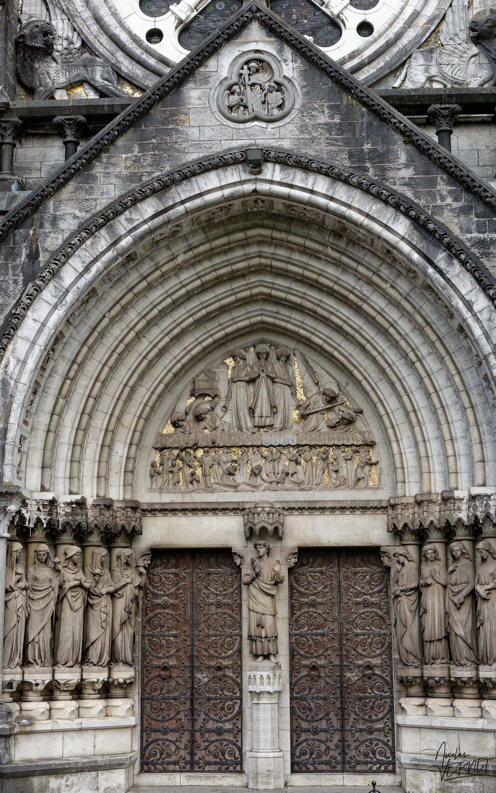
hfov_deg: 23.7
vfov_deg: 37.2
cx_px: 238
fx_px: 1179
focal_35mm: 55
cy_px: 390
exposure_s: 1/500
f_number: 8
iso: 800
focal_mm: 35
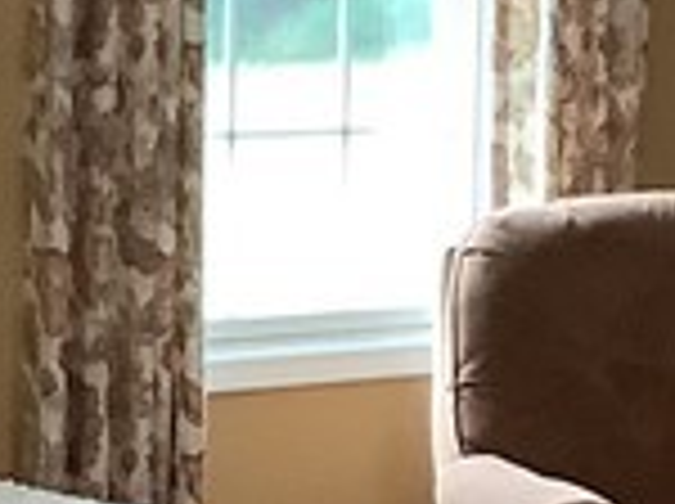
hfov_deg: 9.3
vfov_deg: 7.0
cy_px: 400
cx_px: -72
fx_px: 4127
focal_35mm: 212
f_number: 2.4
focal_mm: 3.3
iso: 320
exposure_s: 1/60
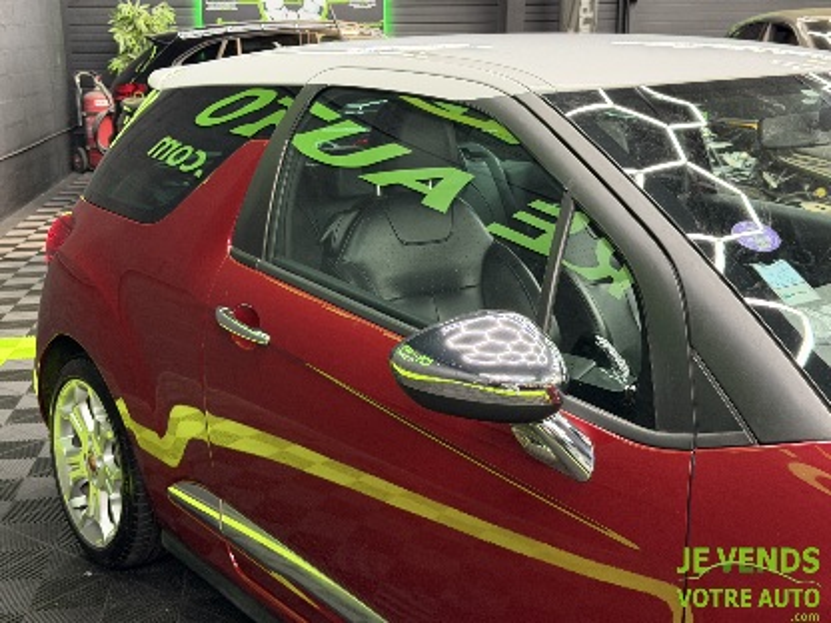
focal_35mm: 48
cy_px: 312
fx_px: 1152
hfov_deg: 39.7
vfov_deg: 30.3
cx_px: 416
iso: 320
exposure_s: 1/33
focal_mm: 6.76
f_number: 1.78
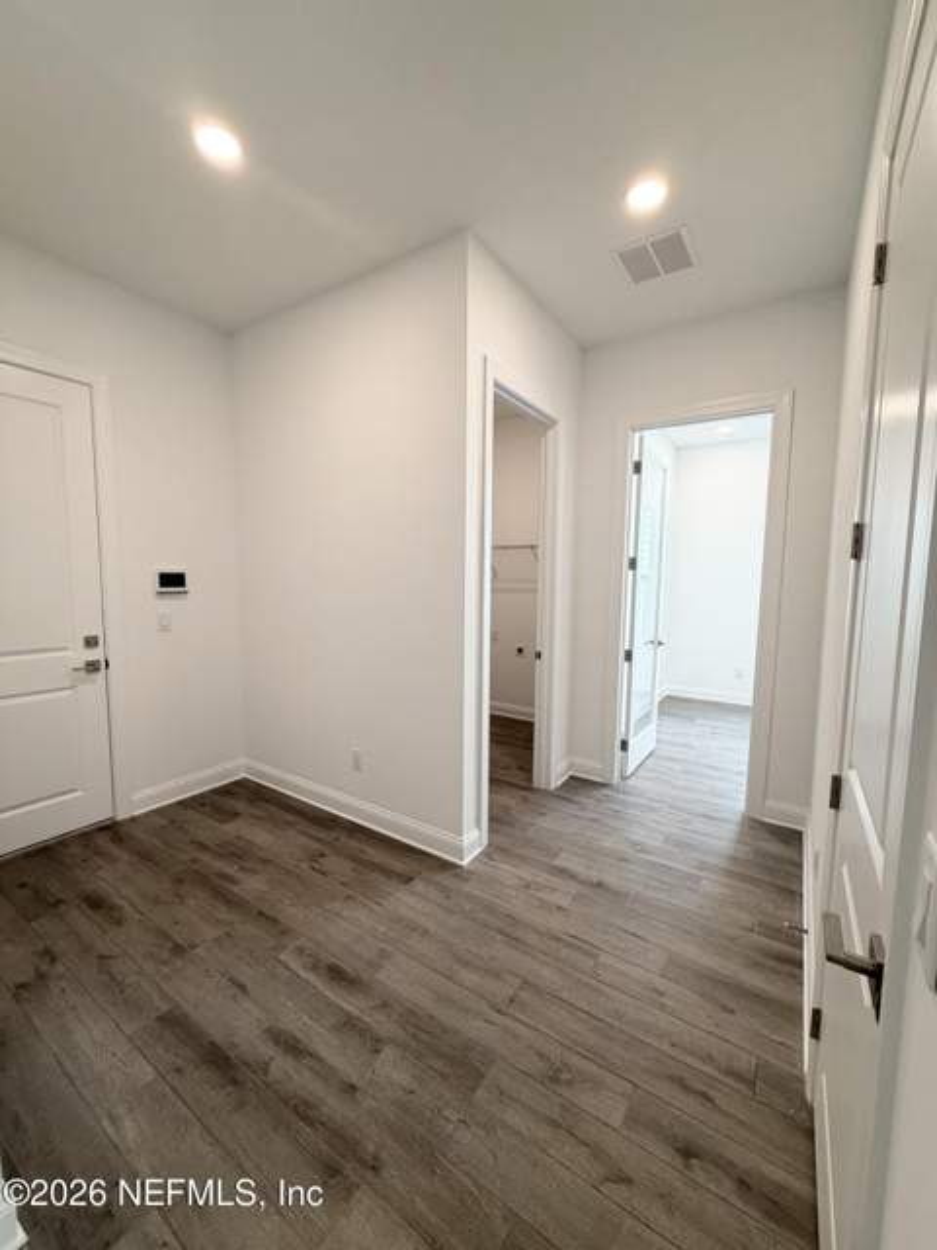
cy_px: 625
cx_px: 468
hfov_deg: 85.7
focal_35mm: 14
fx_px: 505
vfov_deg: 102.1
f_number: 2.2
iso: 160
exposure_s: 1/120
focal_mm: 2.22
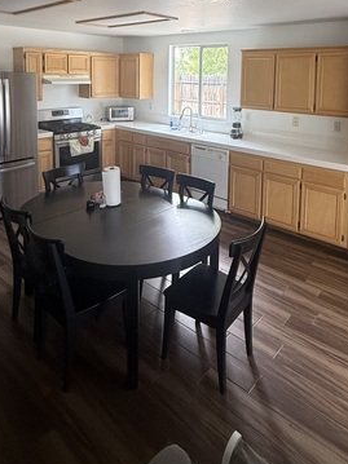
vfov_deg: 62.7
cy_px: 107
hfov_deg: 52.8
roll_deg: -1.7
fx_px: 349
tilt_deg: -4.8
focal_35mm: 26
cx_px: 203
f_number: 2.2
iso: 200
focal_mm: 2.22
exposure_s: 1/99
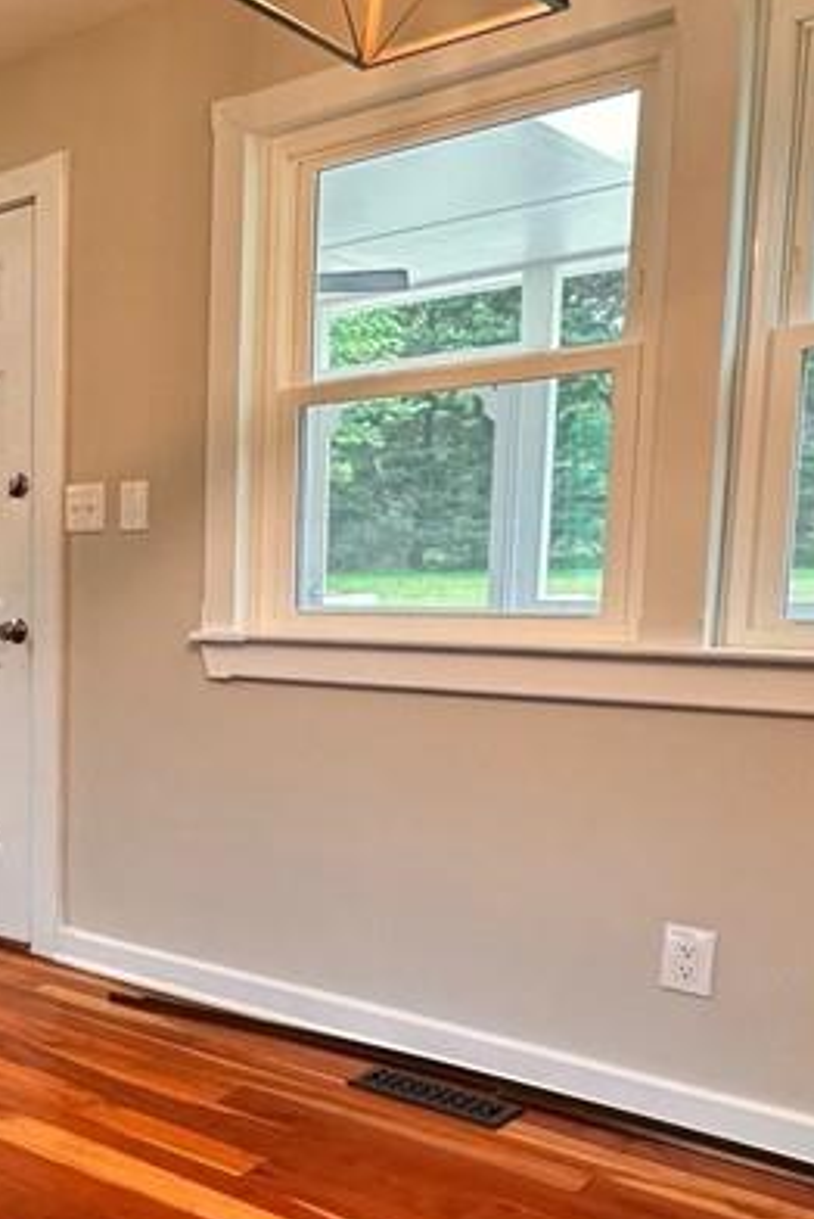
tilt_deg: -6.7
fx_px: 1286
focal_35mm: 38
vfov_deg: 50.4
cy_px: 718
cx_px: -273
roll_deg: +0.9
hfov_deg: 28.2
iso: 200
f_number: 2.2
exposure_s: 1/120
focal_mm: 2.22
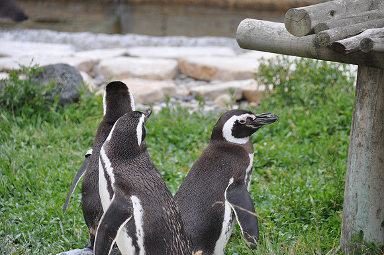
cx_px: 192
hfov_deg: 7.2
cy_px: 128
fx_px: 3036
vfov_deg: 4.8
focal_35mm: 285
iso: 320
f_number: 5.6
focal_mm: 190
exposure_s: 1/640
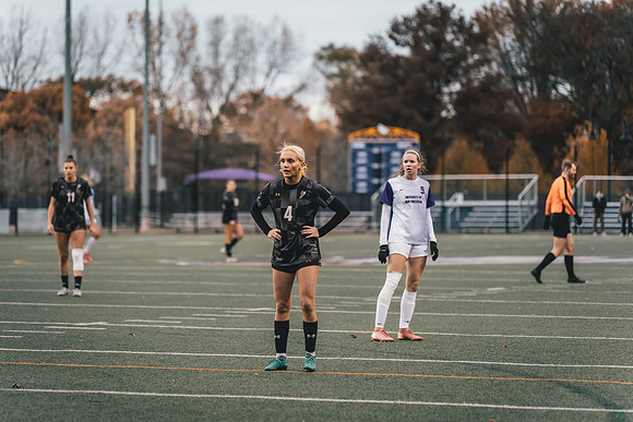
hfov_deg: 12.2
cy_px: 233
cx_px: 278
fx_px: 2961
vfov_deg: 8.2
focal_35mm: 168
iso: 400
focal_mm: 150
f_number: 2.8
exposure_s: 1/1250
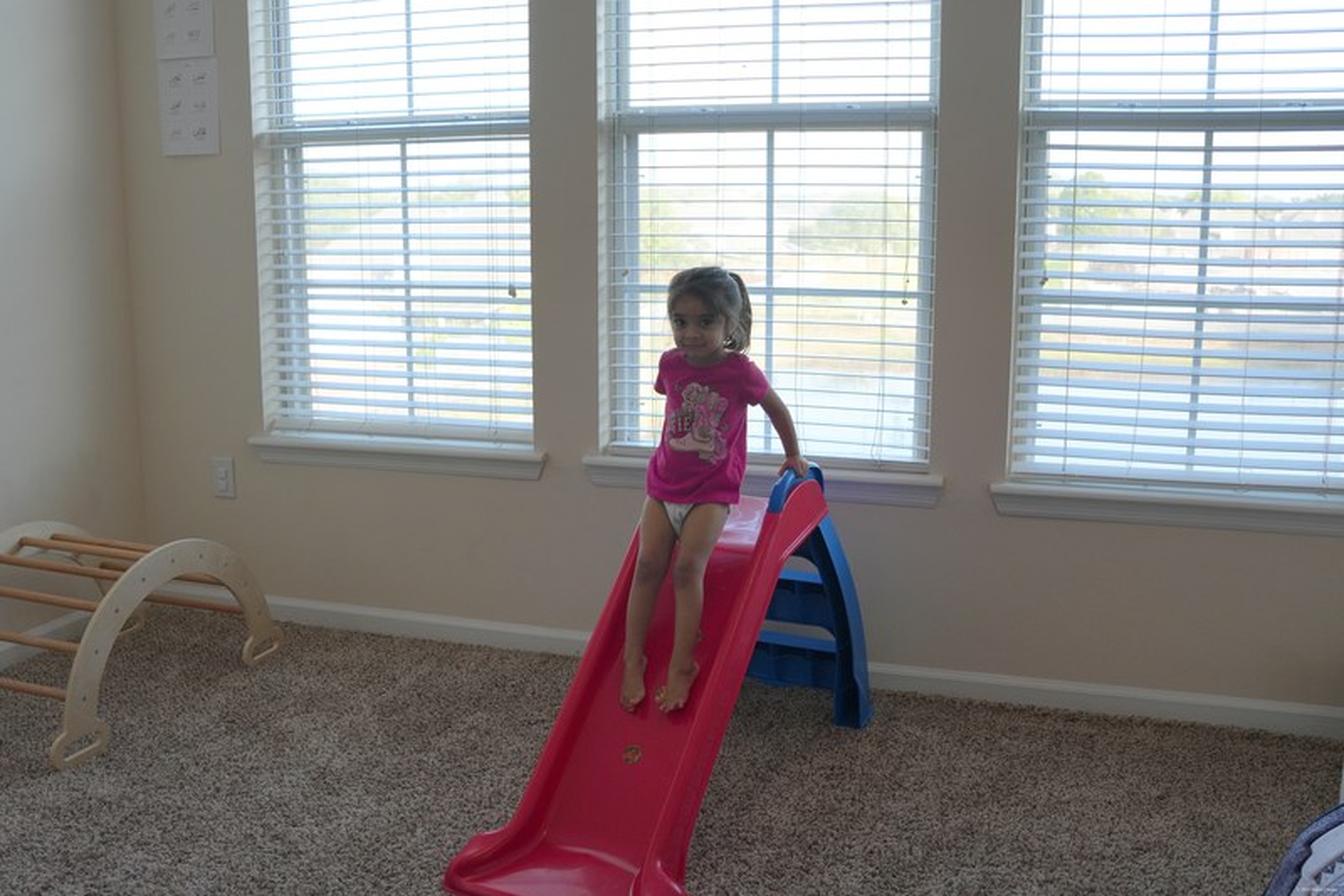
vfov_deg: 38.3
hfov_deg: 55.1
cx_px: 672
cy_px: 448
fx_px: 1288
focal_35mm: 34
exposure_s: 1/160
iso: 320
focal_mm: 23
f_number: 4
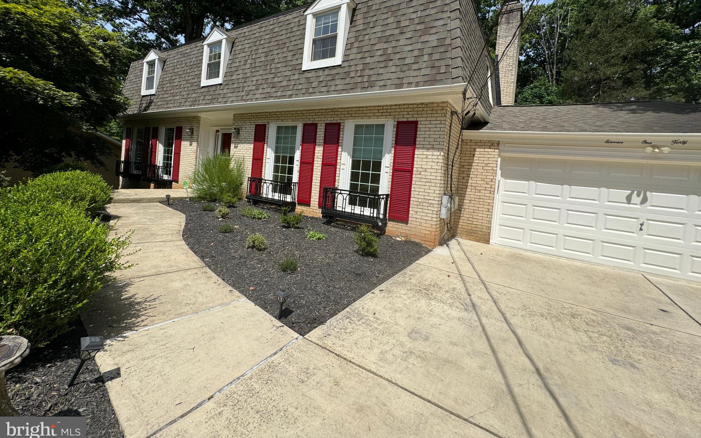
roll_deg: -5.5
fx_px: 287
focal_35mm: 15
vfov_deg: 74.1
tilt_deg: -1.5
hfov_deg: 101.5
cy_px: 179
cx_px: 354
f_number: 2.2
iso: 50
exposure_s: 1/1477
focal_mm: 2.22
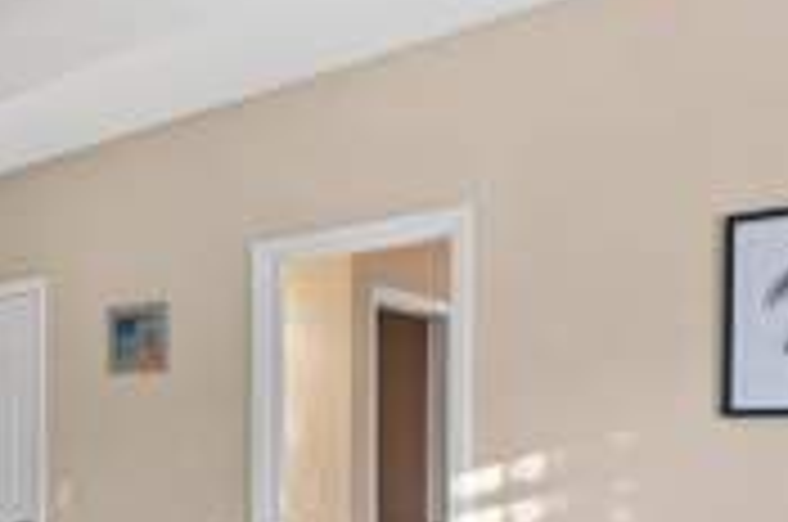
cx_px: 171
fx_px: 961
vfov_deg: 29.2
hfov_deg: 42.8
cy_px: 466
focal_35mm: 44
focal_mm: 16
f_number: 9
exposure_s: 1/6
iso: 200
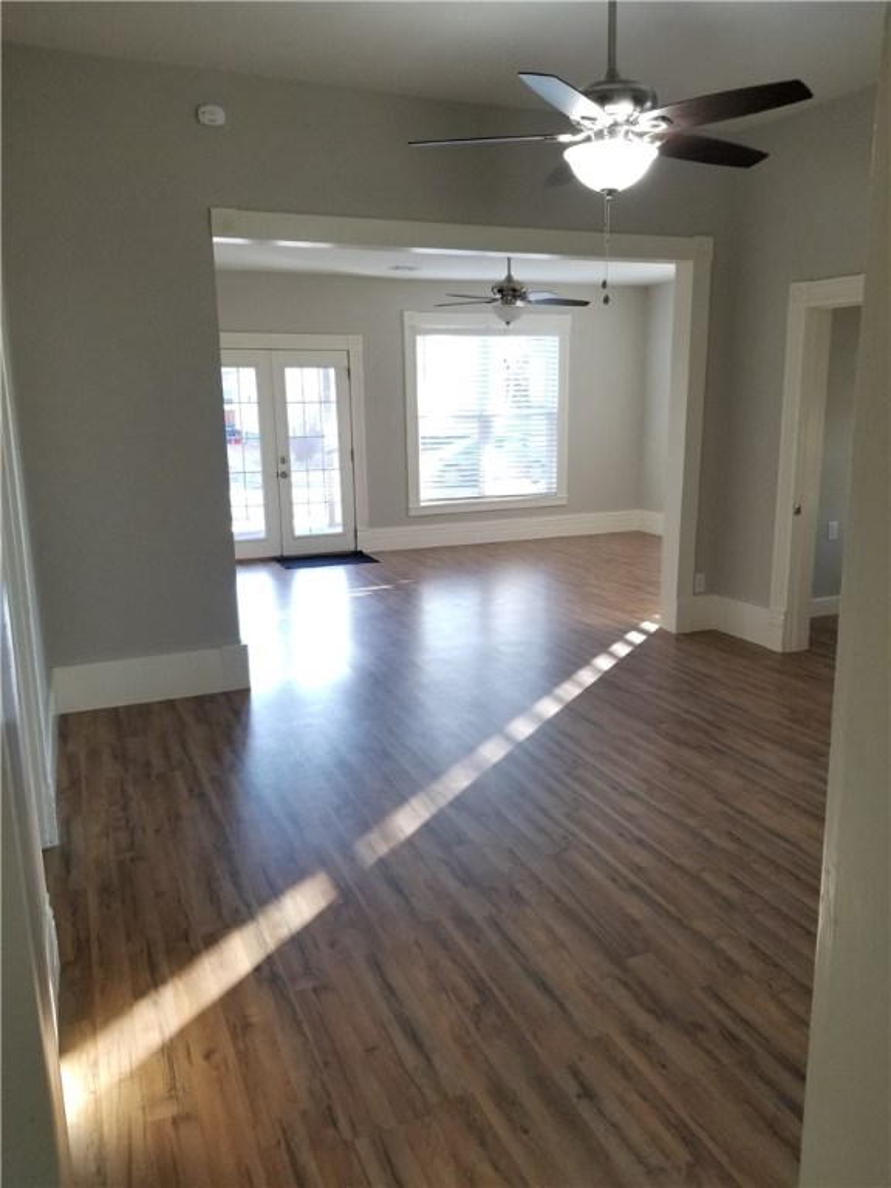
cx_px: 446
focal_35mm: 26
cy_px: 594
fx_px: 892
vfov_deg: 67.3
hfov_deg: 53.1
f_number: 1.7
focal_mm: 4.25
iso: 160
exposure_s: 1/60
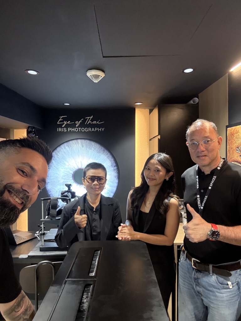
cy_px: 160
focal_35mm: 23
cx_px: 120
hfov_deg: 58.9
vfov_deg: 73.9
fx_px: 214
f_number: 1.9
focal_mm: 2.69
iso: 400
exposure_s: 1/25
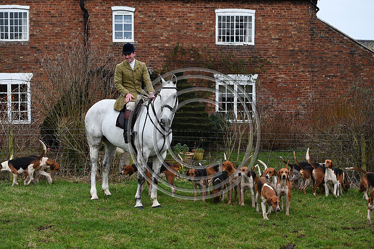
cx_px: 187
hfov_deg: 28.9
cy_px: 124
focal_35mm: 70
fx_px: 727
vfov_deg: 19.4
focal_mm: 70
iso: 560
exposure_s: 1/500
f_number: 5.6
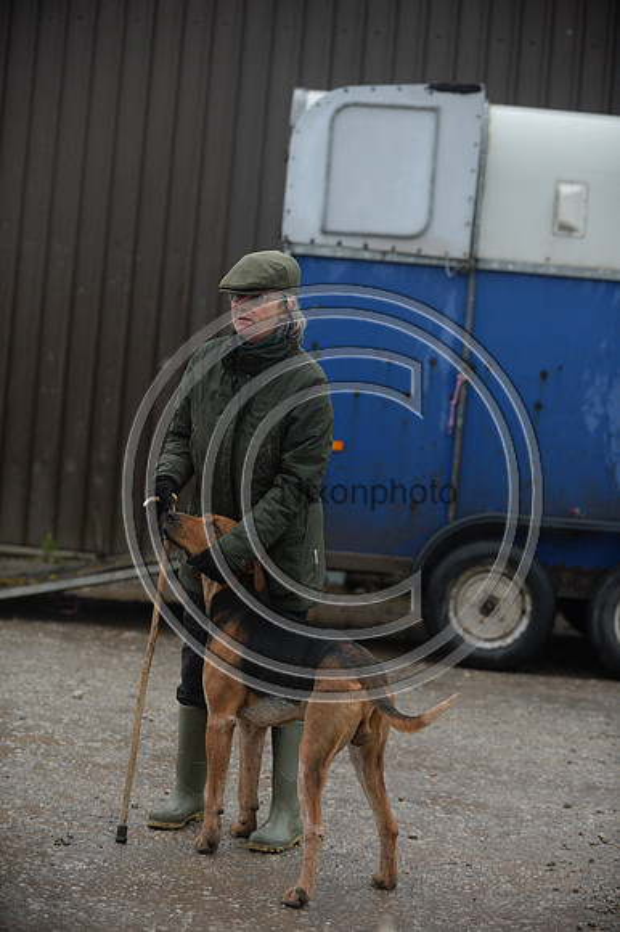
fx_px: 2224
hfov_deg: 15.9
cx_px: 310
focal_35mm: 86
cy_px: 466
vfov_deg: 23.7
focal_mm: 86
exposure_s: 1/800
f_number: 2.8
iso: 1600
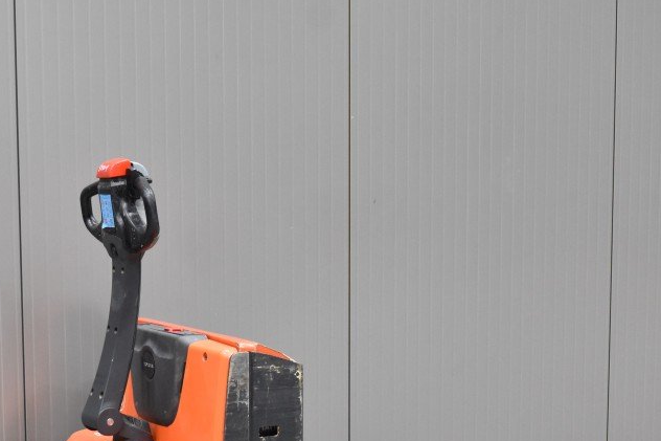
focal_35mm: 77
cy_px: 363
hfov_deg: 26.2
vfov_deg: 17.5
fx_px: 1412
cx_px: 219
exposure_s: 1/30
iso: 1600
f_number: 5
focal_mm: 27
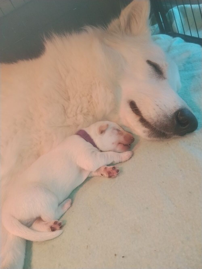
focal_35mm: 29
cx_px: 101
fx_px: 226
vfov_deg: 61.7
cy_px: 134
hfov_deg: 48.2
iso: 320
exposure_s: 1/50
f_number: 1.8
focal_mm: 4.22
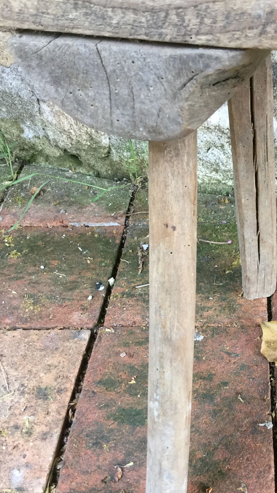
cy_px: 269
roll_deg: +2.6
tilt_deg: -43.2
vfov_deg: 51.5
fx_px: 509
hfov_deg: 29.9
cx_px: 209
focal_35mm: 39
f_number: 2.4
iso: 64
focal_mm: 3.3
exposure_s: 1/33
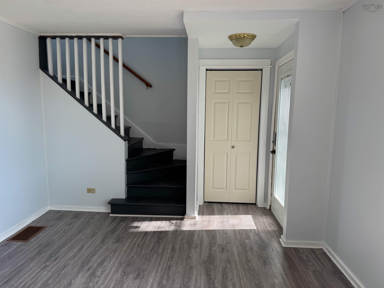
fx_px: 266
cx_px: 192
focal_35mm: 24
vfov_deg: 56.8
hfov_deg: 71.6
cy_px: 144
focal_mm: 6.76
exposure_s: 1/150
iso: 64
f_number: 1.8
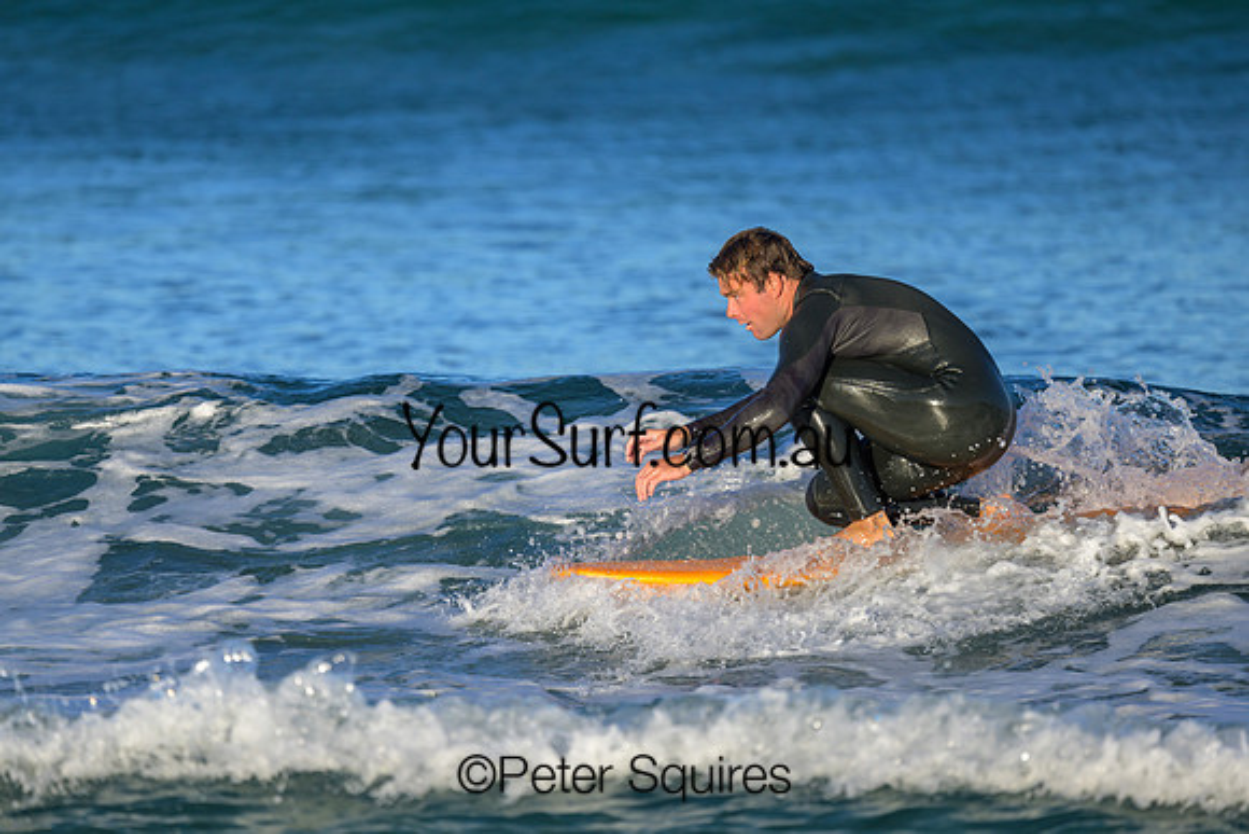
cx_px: 624
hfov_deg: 2.6
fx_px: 27761
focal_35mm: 800
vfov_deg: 1.7
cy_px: 417
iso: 200
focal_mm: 800
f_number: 6.3
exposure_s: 1/1000
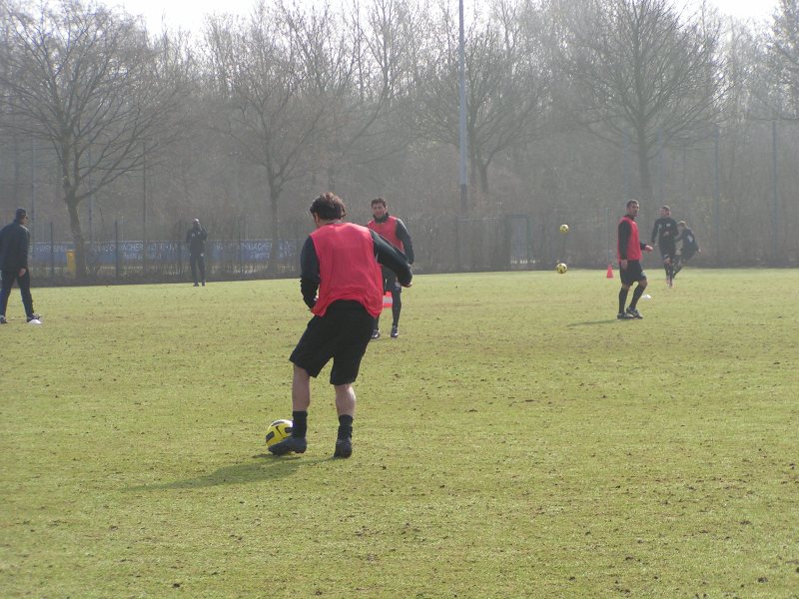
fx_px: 3024
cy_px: 300
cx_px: 400
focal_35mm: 131
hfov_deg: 15.1
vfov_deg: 11.3
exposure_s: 1/500
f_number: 3.5
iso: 50
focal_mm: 20
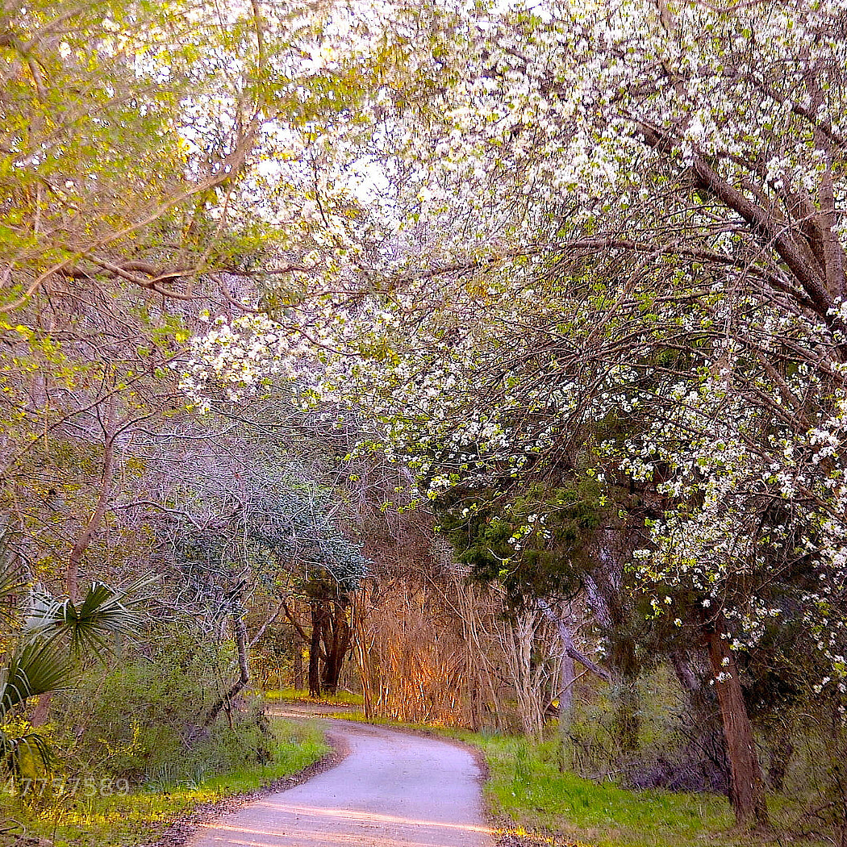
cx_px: 353
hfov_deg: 16.3
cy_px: 424
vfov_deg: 16.3
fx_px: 2952
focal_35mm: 107
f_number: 4.5
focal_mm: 55
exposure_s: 1/80
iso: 400
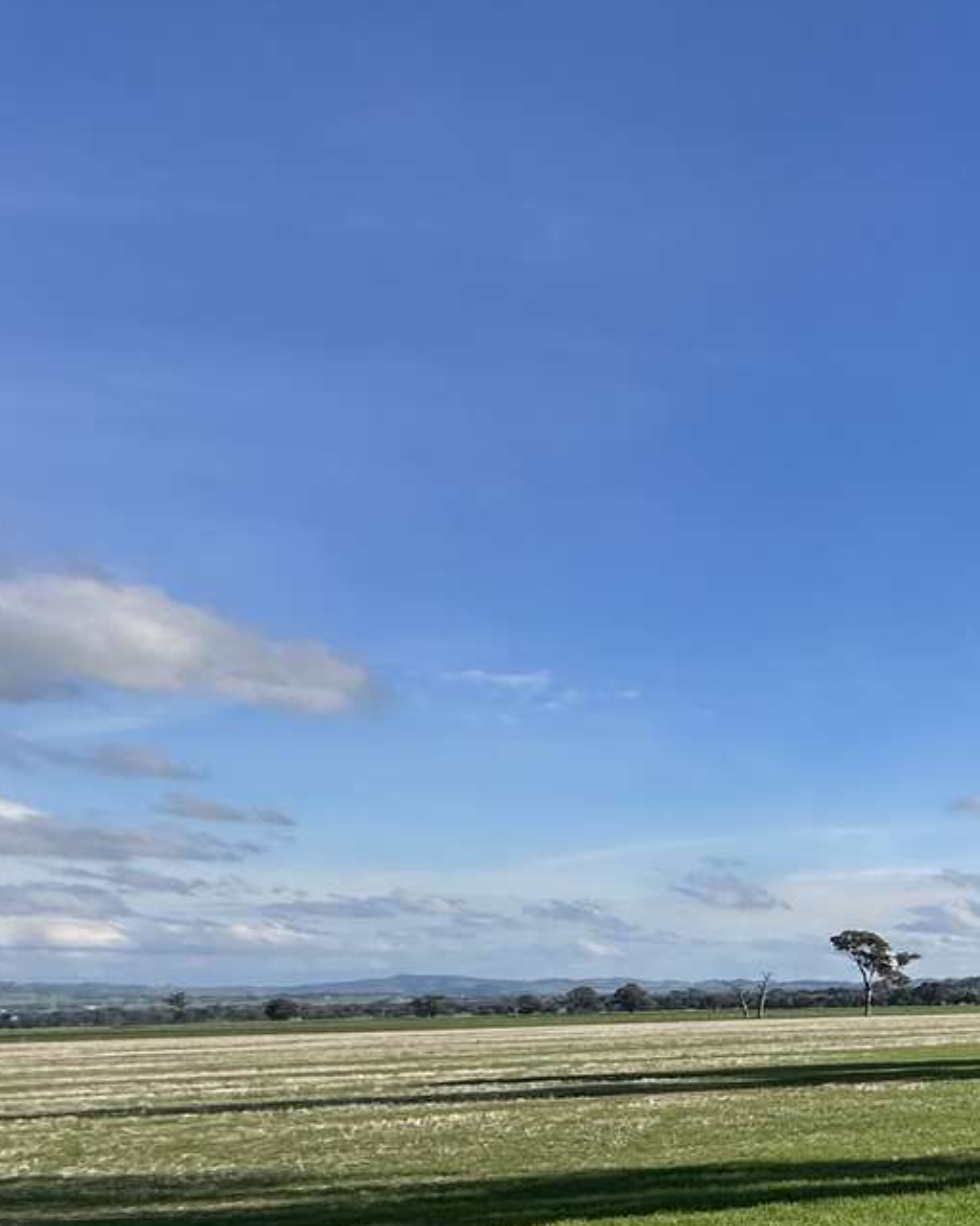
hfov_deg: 21.4
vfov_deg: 43.7
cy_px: 883
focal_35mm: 41
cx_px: 1809
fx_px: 1486
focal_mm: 2.22
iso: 50
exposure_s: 1/2053
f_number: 2.2
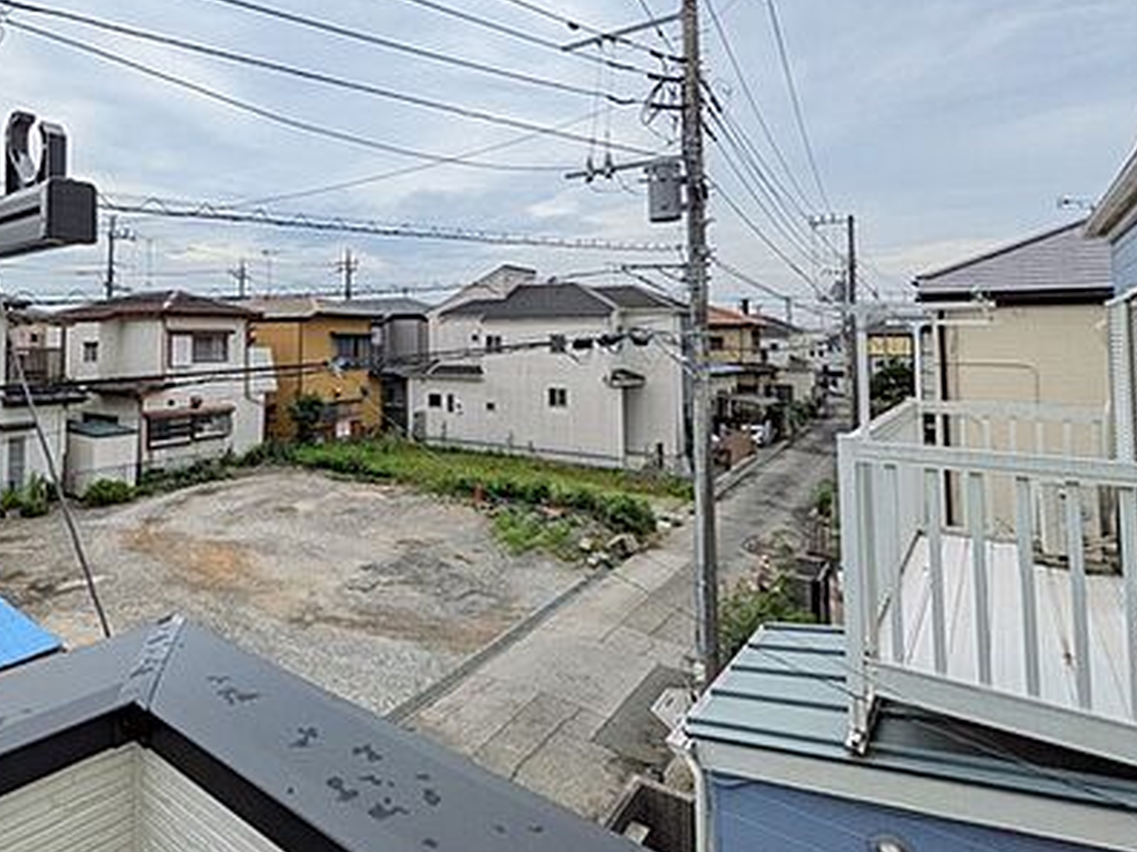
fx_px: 722
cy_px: 309
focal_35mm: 22
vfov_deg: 60.1
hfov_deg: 71.6
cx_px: 296
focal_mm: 1.83
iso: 50
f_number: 2.2
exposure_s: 1/1783
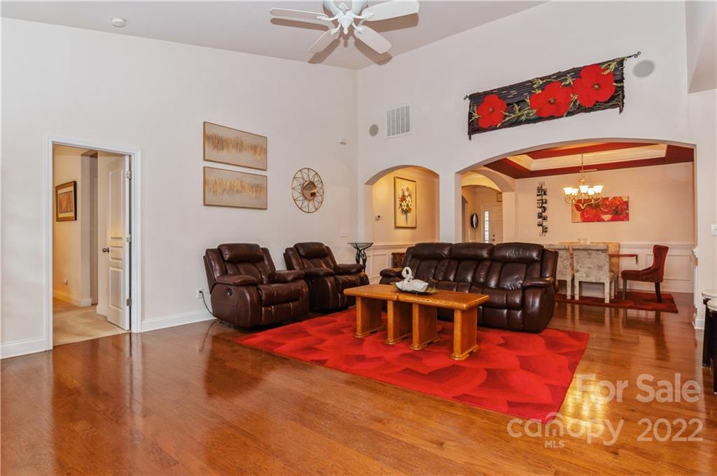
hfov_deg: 90.1
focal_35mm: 18
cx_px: 358
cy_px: 238
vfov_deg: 67.2
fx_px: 358
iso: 200
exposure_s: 1/13
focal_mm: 12
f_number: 8
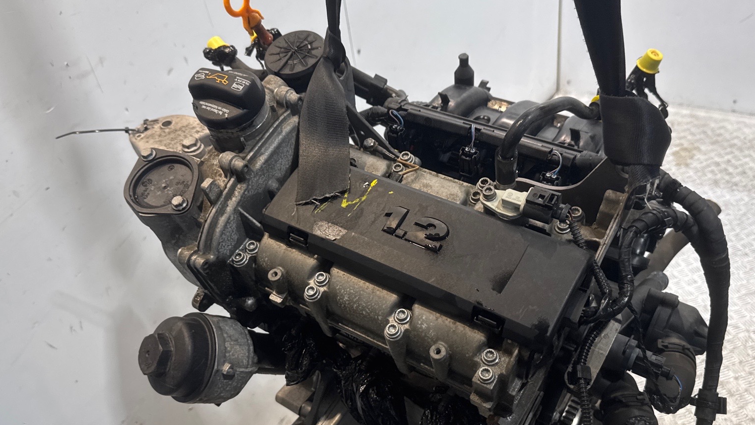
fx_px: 661
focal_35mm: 33
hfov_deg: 59.5
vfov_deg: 35.5
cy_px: 258
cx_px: 377
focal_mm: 6.76
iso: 80
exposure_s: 1/100
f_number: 1.78
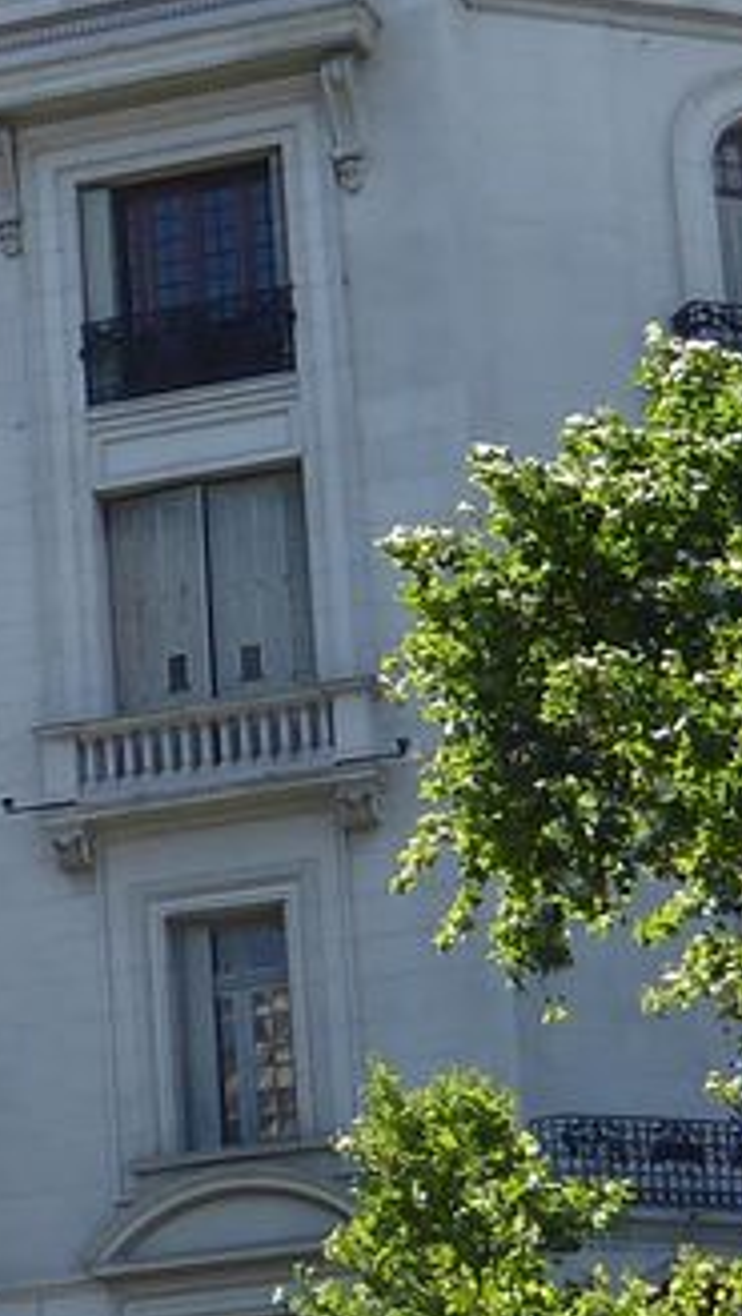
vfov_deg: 12.6
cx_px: -128
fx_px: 5934
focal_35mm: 170
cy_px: 574
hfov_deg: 7.1
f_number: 3.5
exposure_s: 1/400
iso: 80
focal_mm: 5.4
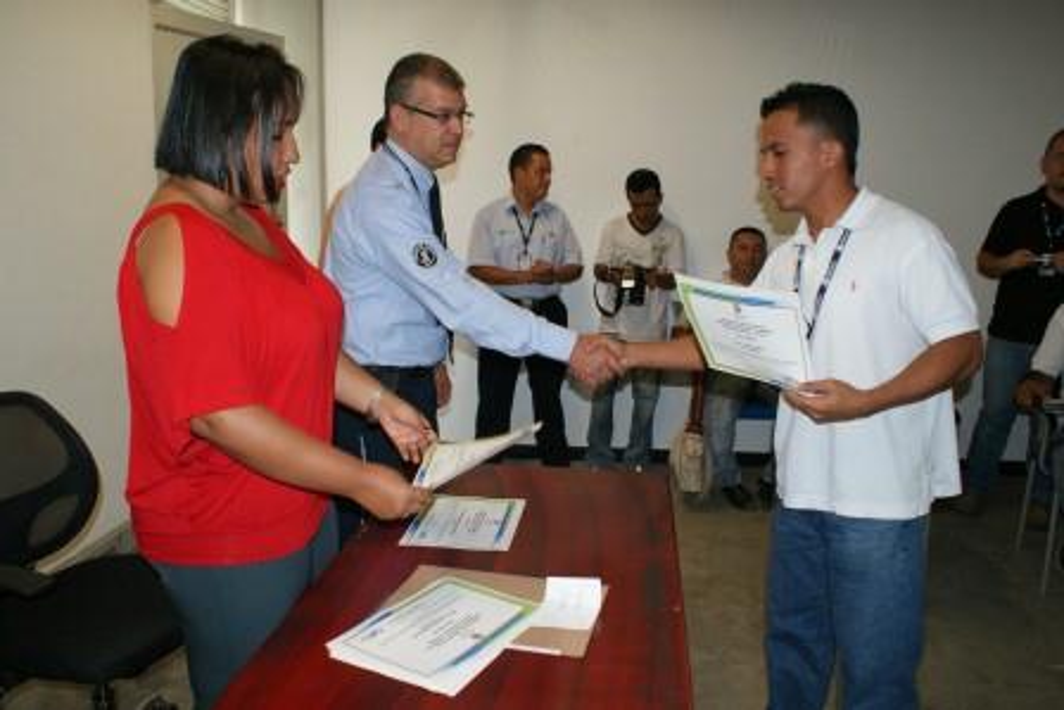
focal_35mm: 27
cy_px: 355
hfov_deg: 67.4
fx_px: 798
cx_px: 532
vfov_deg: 48.0
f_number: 5.6
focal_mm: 18
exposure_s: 1/60
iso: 400
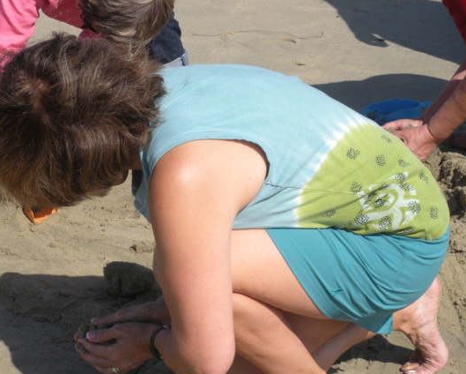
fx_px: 1629
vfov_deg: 13.1
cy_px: 210
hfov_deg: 16.3
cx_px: 192
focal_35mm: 118
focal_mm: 17.4
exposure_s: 1/437
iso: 64
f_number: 5
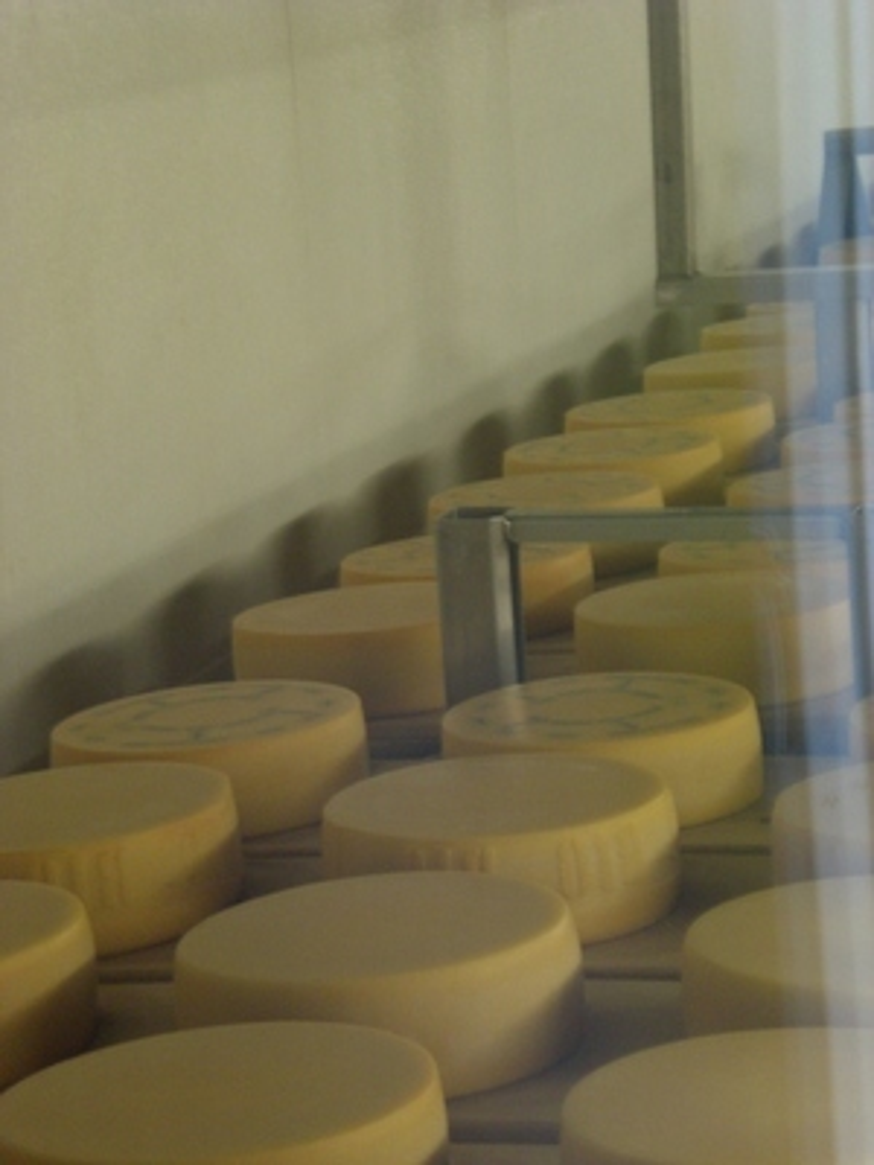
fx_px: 3838
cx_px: 437
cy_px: 582
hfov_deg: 13.0
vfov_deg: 17.3
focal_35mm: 114
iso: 200
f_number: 5.9
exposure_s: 1/8
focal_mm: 18.9
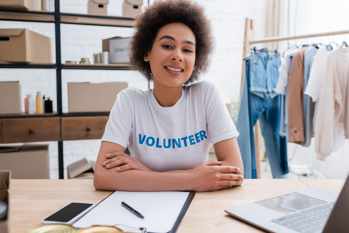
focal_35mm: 35
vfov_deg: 37.9
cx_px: 174
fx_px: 339
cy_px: 116
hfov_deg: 54.4
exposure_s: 1/160
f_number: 3.5
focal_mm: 35
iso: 250
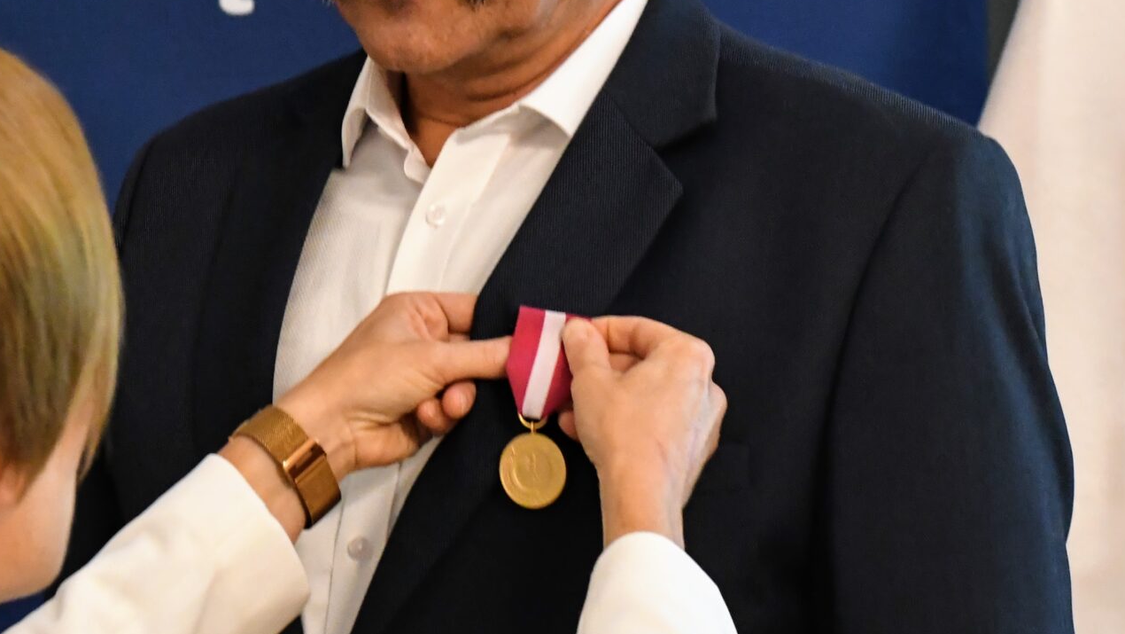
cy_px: 248
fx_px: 4535
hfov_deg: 14.1
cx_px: 498
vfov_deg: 8.0
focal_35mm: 152
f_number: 3.3
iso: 3200
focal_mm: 48
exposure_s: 1/125
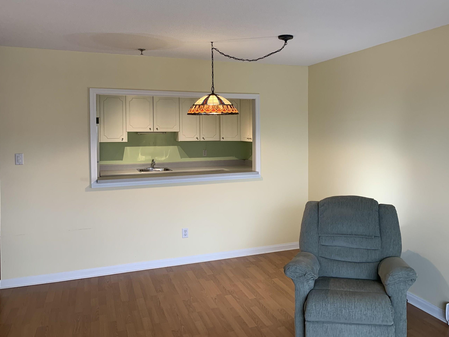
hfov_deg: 58.0
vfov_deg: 45.3
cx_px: 266
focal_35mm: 31
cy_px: 145
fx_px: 402
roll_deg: +1.0
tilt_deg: -3.0
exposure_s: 1/60
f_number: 1.8
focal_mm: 4.25
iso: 50
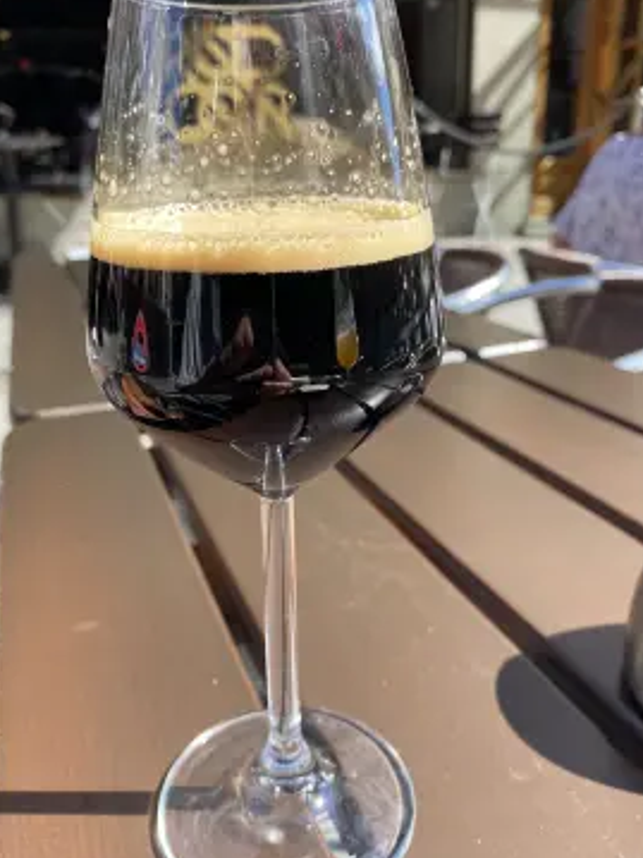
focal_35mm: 29
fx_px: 719
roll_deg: +1.8
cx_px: 294
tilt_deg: -18.9
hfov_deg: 48.2
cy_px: 394
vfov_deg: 61.6
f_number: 1.8
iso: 32
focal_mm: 4.25
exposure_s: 1/437
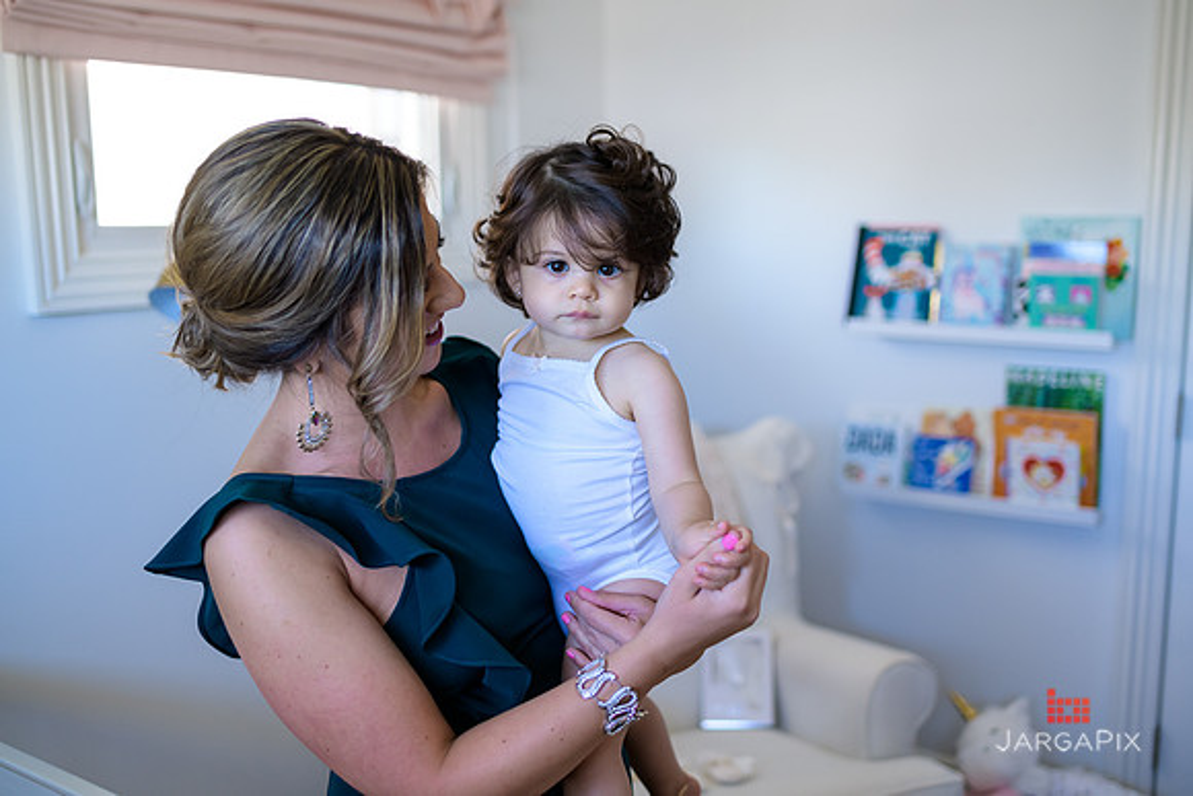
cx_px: 596
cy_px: 398
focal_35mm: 35
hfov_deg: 54.4
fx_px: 1160
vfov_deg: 37.9
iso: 500
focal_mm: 35
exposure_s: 1/125
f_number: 2
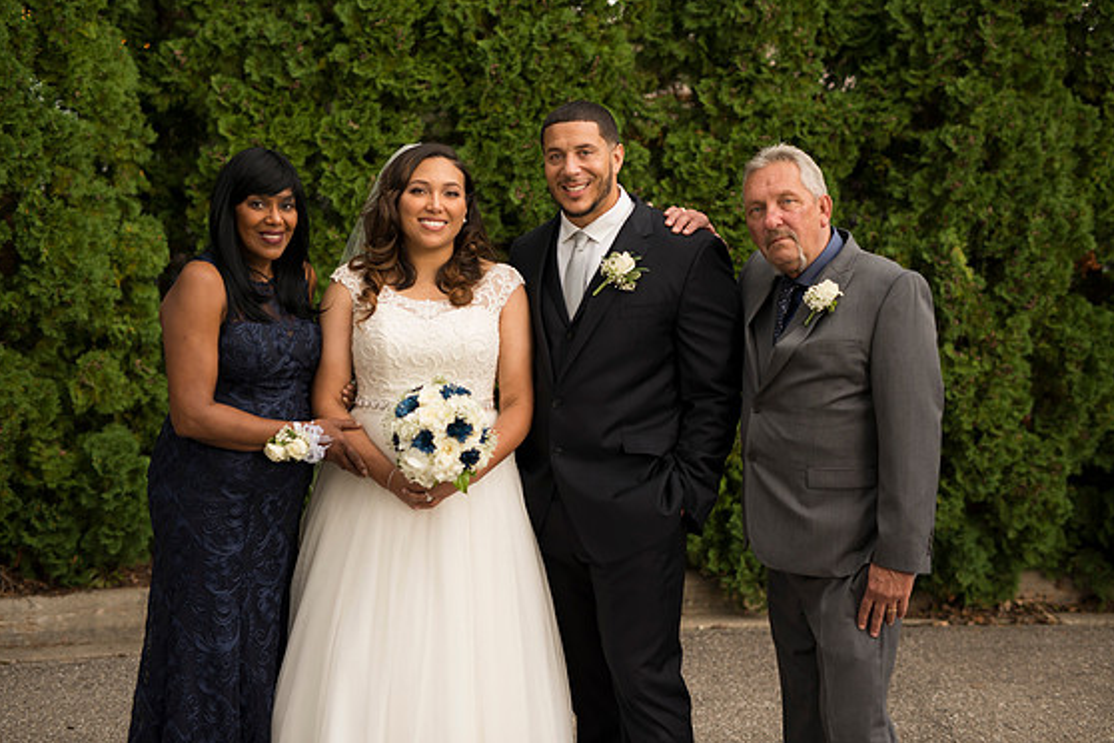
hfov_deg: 38.2
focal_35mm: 52
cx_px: 555
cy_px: 363
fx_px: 1609
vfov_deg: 26.0
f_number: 2.2
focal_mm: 50
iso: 200
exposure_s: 1/250
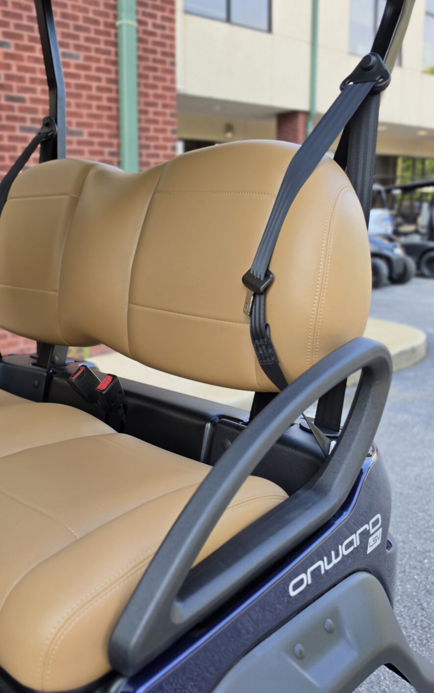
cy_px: 354
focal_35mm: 33
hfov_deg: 37.6
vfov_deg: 58.1
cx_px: 122
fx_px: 624
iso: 20
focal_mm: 6.5
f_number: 1.4
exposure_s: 1/180
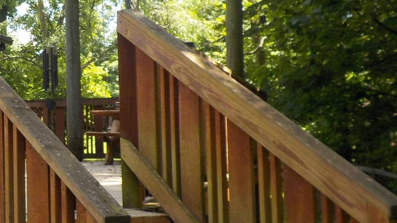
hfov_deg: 23.9
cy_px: 49
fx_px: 874
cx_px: -44
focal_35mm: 83
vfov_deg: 14.5
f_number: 3.3
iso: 125
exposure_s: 1/160
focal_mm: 4.1
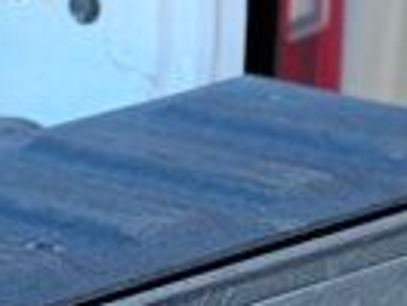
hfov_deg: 5.0
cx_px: -870
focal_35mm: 373
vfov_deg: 4.0
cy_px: 170
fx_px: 4386
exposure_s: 1/195
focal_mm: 6.76
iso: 64
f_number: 1.78
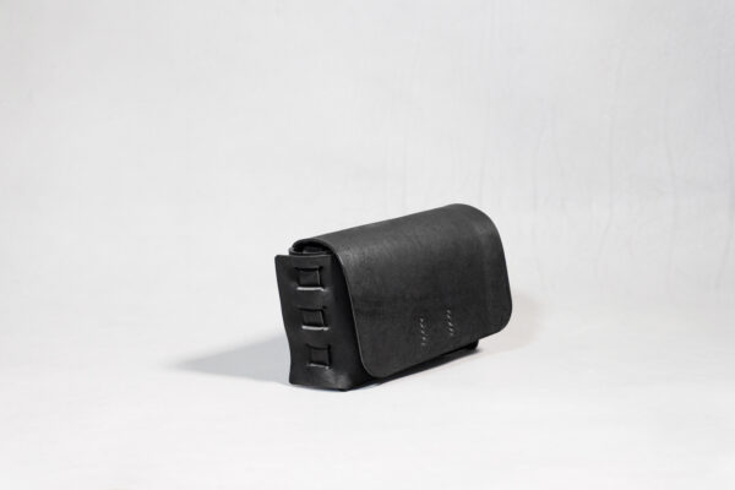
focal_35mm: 75
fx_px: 1531
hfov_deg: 27.0
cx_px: 368
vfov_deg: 18.2
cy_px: 245
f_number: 5.6
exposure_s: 1/50
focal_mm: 50
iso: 400
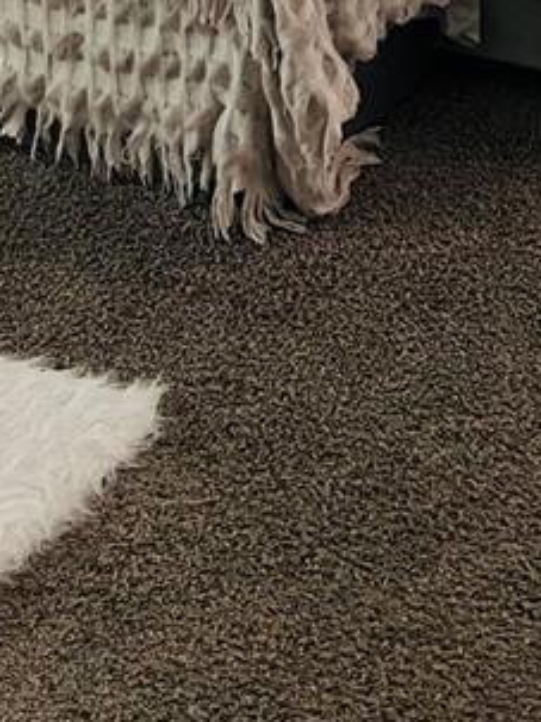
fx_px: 2148
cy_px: -517
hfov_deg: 14.2
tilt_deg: -8.4
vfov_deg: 16.4
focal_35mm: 103
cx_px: 496
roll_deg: +1.5
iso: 250
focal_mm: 5.1
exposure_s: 1/60
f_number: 1.6
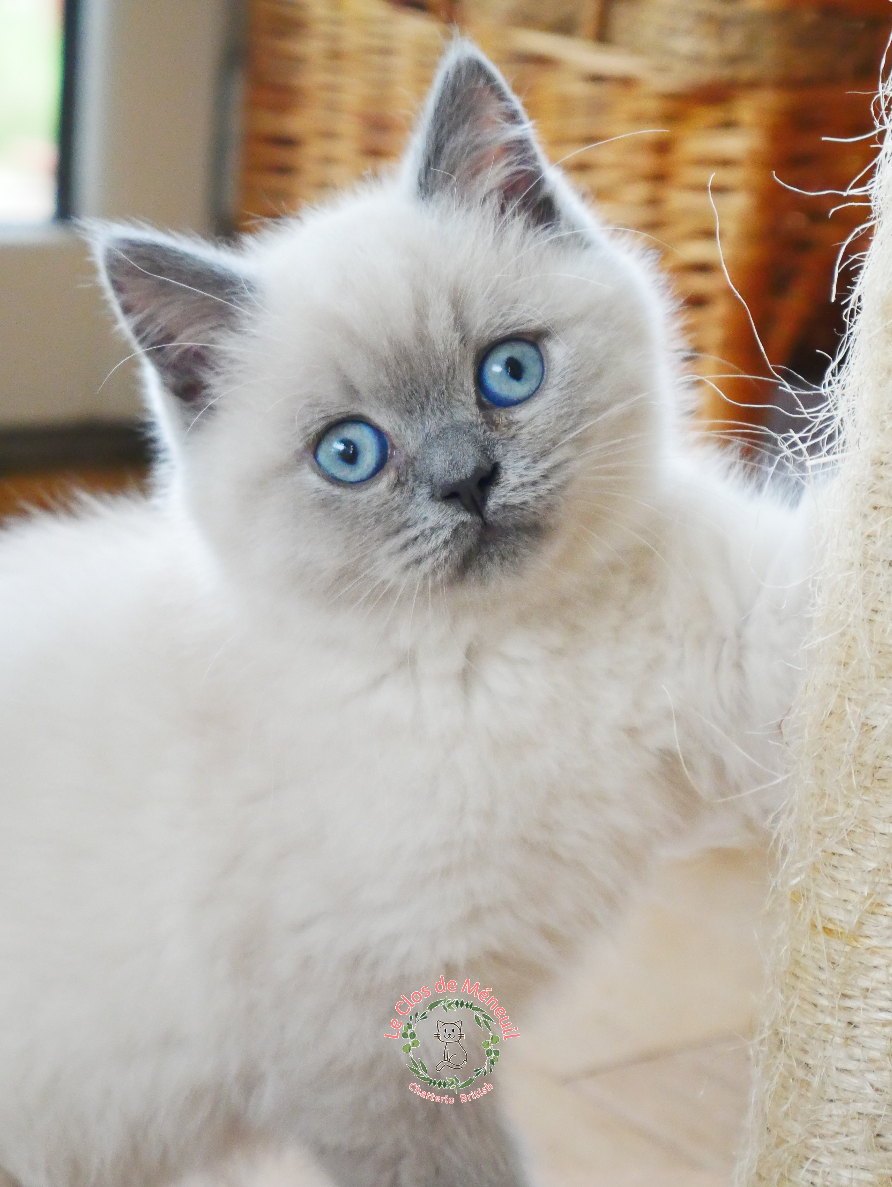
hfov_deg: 17.6
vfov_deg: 23.3
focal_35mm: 84
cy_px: 594
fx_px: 2884
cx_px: 446
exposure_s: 1/200
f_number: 6.3
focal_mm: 42
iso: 3200
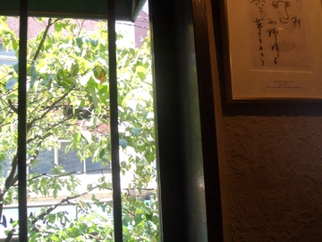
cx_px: 167
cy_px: 114
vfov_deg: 35.9
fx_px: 372
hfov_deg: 46.8
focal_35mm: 40
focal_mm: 4.8
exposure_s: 1/100
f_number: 4
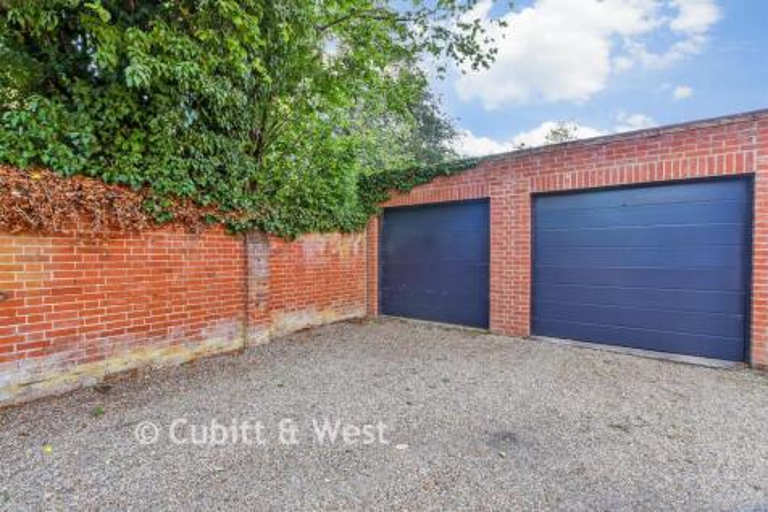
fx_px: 320
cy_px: 256
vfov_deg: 77.3
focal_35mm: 15
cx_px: 384
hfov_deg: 100.4
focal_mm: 10
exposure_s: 1/40
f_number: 8
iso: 160
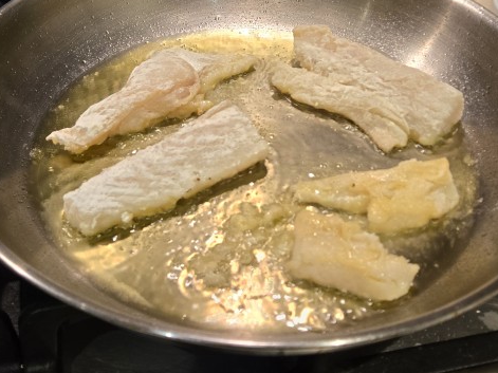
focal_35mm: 50
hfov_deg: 38.2
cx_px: 264
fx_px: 719
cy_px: 127
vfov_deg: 28.9
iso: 320
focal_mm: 5.4
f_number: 1.8
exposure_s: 1/120
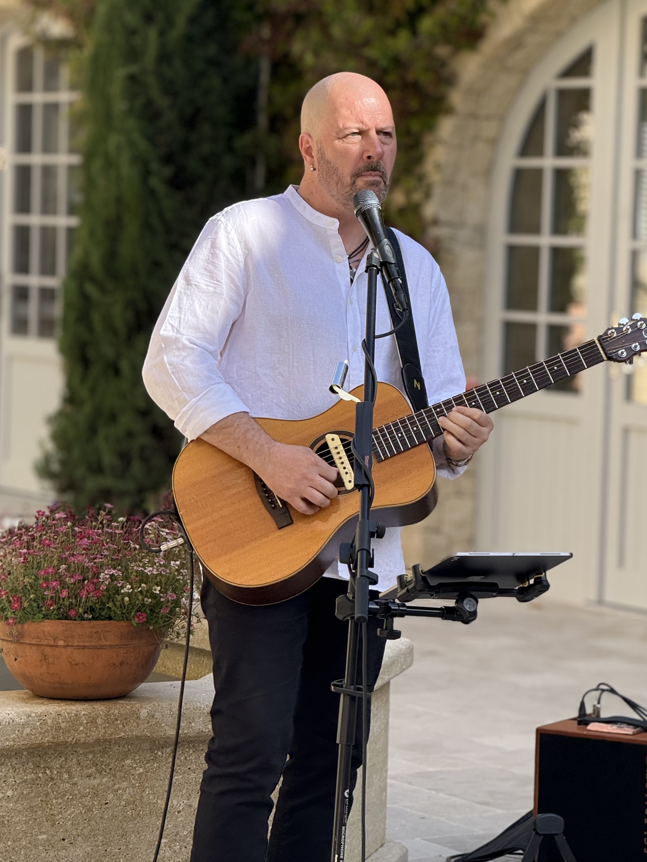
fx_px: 3289
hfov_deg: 11.2
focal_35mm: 132
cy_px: 462
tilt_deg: -4.0
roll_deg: -2.4
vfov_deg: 14.9
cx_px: 313
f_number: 2.8
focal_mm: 15.66
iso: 64
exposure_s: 1/514
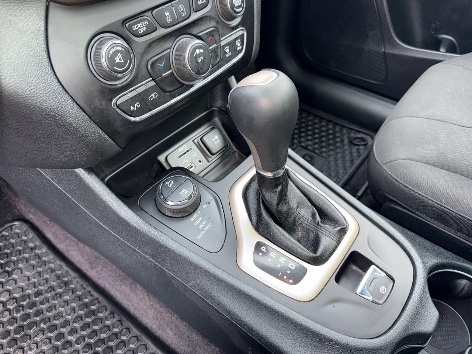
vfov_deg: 56.8
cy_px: 177
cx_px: 236
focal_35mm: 24
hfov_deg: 71.6
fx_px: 327
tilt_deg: -46.5
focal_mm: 6.76
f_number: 1.78
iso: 80
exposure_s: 1/38
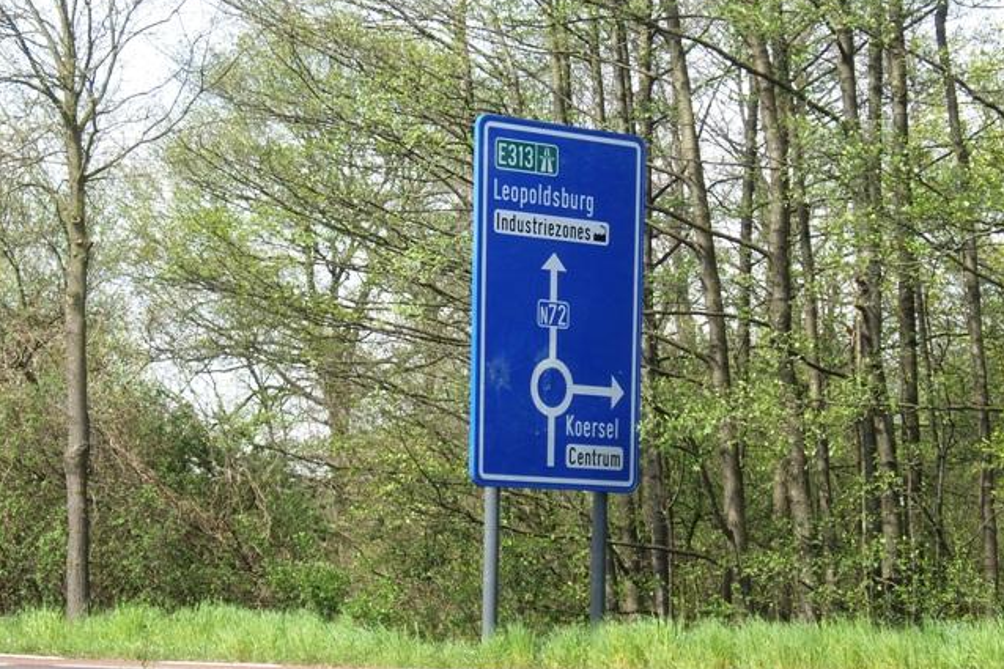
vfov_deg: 14.2
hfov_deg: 21.2
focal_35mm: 96
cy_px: 332
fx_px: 2676
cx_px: 502
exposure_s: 1/125
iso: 100
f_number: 4.8
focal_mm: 19.4
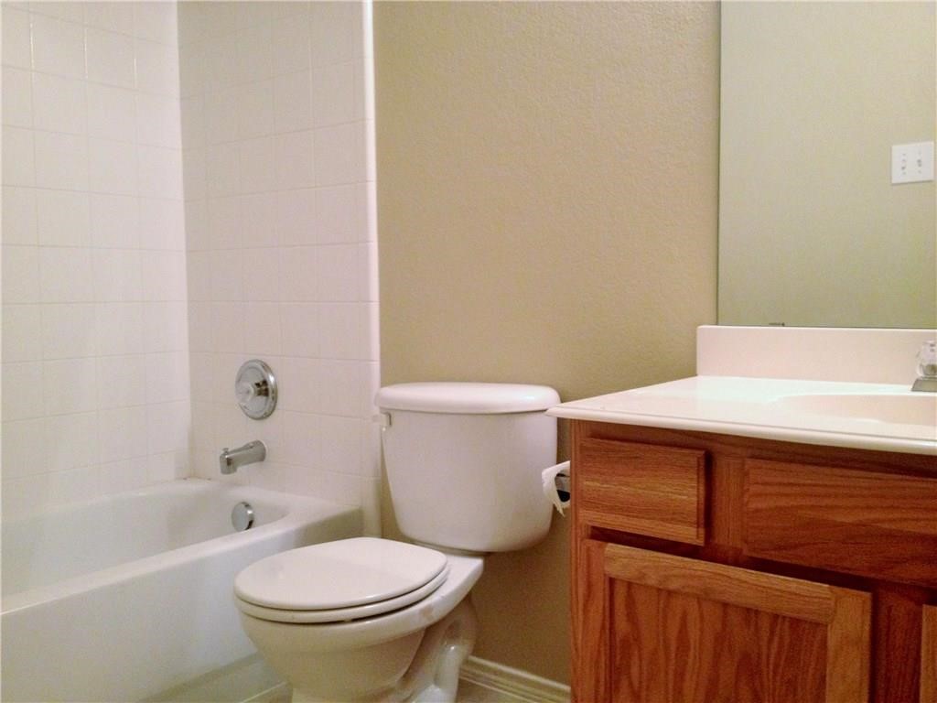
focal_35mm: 35
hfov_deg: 52.6
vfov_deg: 40.7
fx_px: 947
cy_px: 352
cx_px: 468
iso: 200
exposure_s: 1/20
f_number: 2.4
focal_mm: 4.28
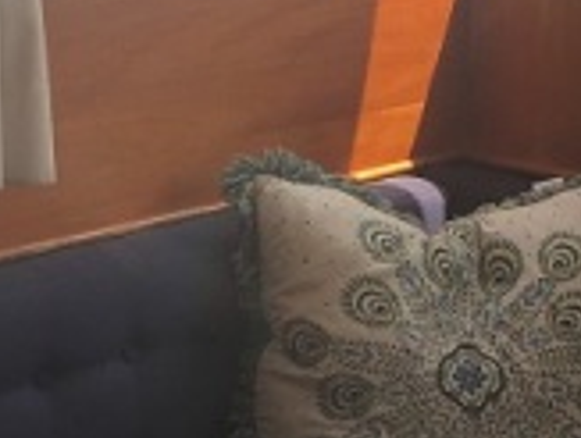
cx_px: 267
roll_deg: +0.9
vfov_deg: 10.4
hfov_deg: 13.9
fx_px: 2389
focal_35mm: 142
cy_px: 392
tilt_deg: -18.2
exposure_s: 1/240
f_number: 2.2
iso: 25
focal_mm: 4.15
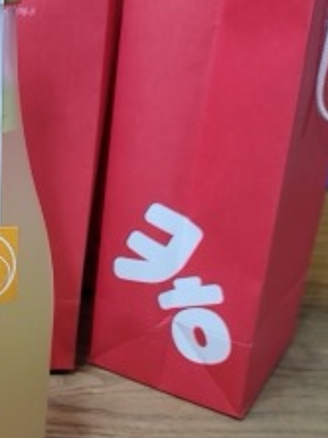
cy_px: 264
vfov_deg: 36.7
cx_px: -22
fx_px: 658
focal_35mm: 52
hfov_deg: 26.1
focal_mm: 5
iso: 320
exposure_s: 1/120
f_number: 1.8
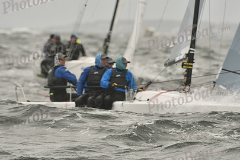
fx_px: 3820
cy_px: 76
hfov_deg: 3.6
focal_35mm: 573
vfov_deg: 2.4
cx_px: 117
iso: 400
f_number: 6.3
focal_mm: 400
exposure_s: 1/1250
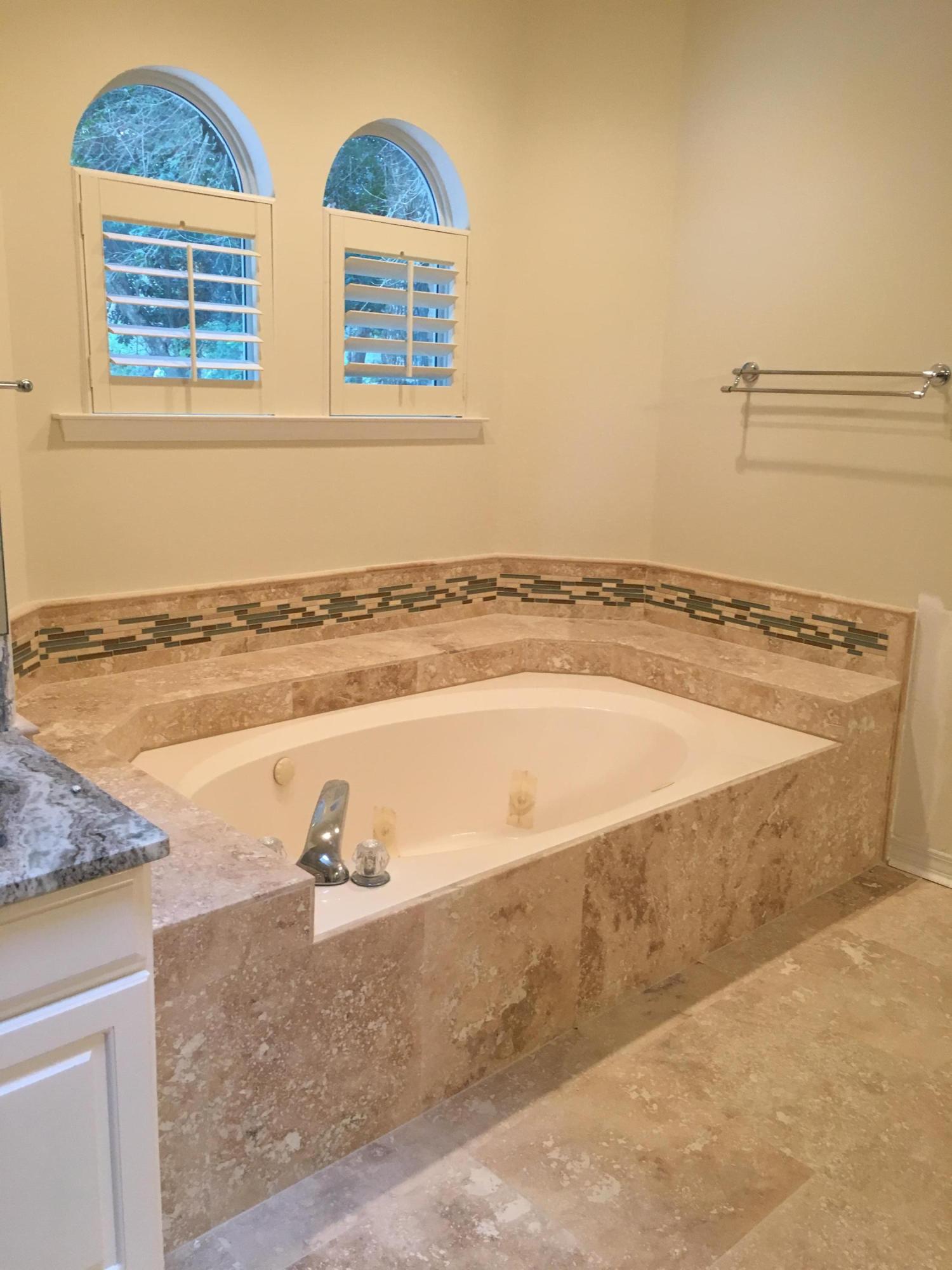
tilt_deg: -12.0
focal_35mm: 29
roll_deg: -2.2
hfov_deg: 48.2
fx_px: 1063
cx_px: 476
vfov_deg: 61.7
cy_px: 635
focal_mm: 4.15
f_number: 2.2
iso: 80
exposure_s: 1/30
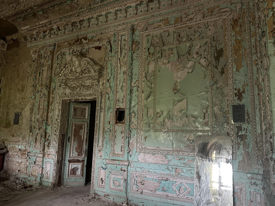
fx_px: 199
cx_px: 137
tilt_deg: +8.1
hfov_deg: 69.4
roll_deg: -1.3
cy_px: 104
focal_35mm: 25
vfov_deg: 54.9
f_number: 1.78
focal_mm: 6.86
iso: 250
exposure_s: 1/77
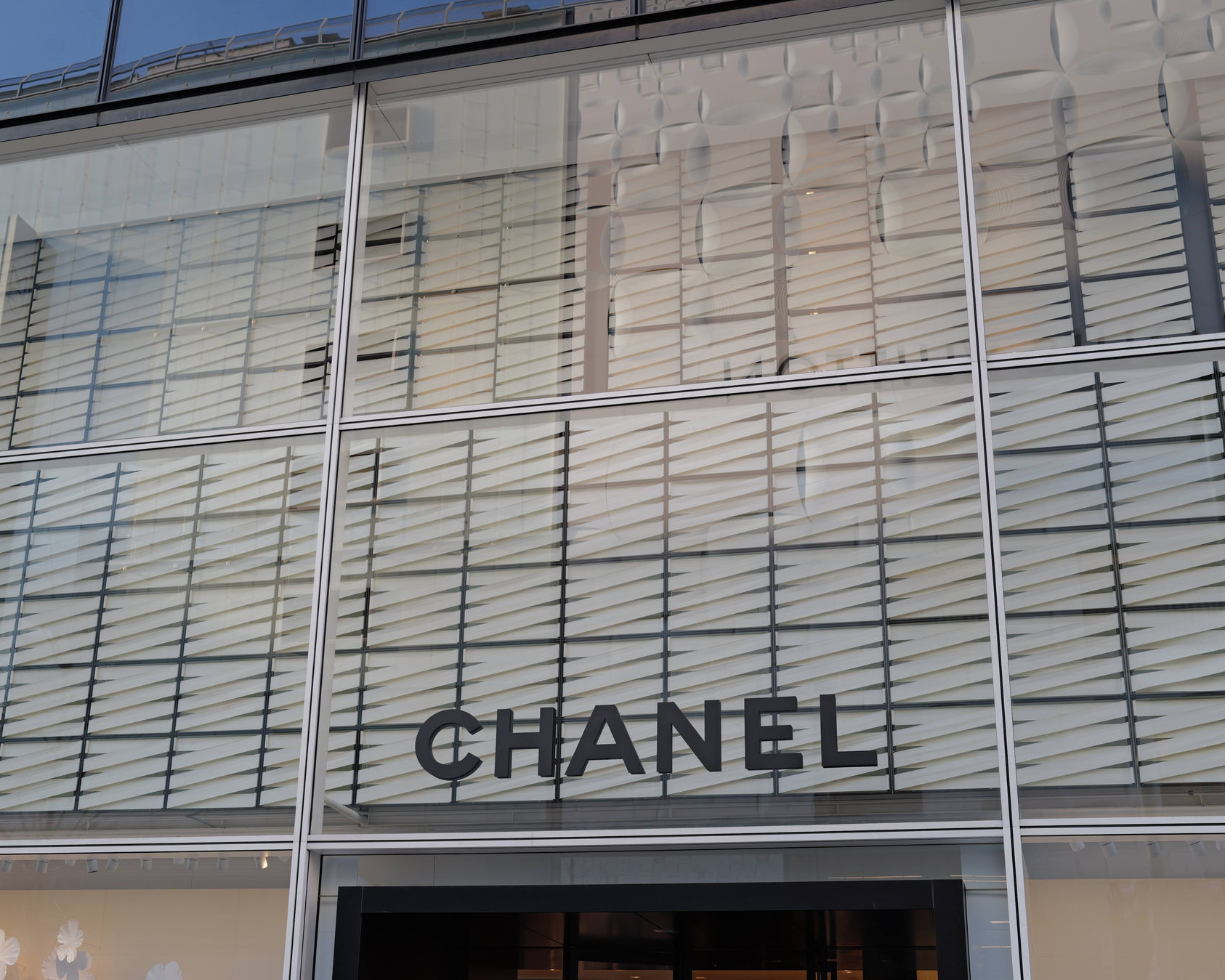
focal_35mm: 49
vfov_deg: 30.8
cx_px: 492
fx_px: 1777
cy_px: 488
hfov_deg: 37.9
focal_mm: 43
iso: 100
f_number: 4
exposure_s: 1/125
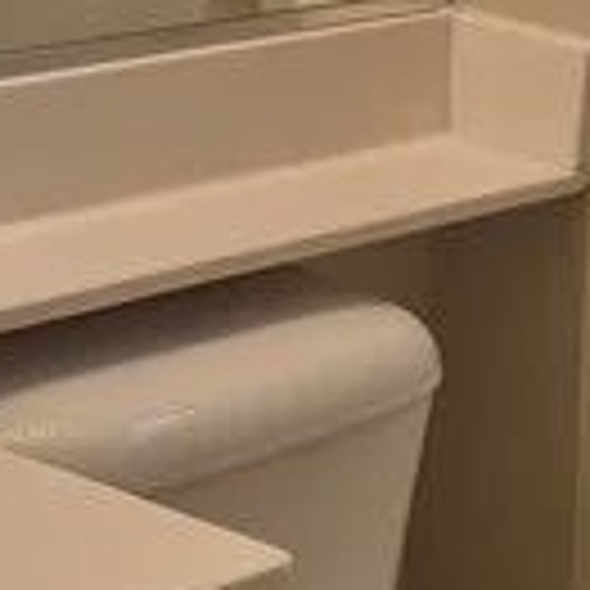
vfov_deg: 10.8
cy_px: -104
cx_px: 626
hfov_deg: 10.9
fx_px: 3066
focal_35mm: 159
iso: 32
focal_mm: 5.4
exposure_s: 1/120
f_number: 1.8
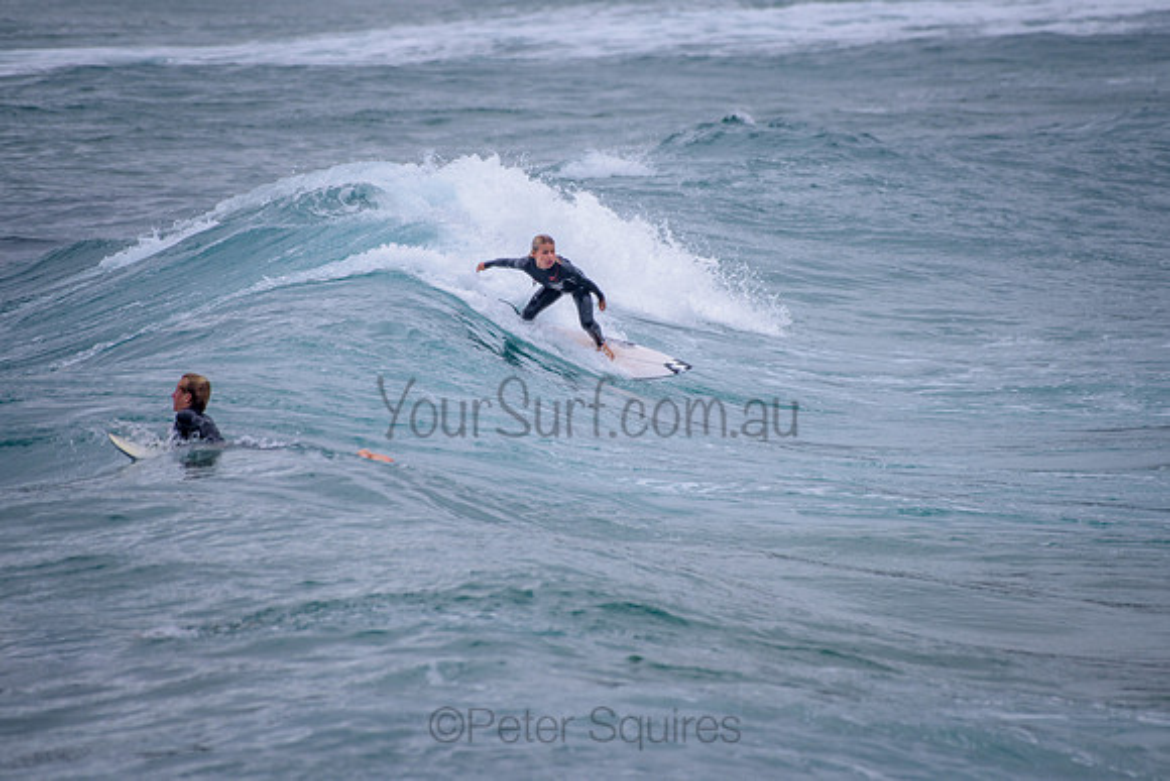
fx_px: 19928
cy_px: 302
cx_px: 606
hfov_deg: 3.4
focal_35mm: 613
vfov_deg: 2.2
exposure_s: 1/2000
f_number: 5.6
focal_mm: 500
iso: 220
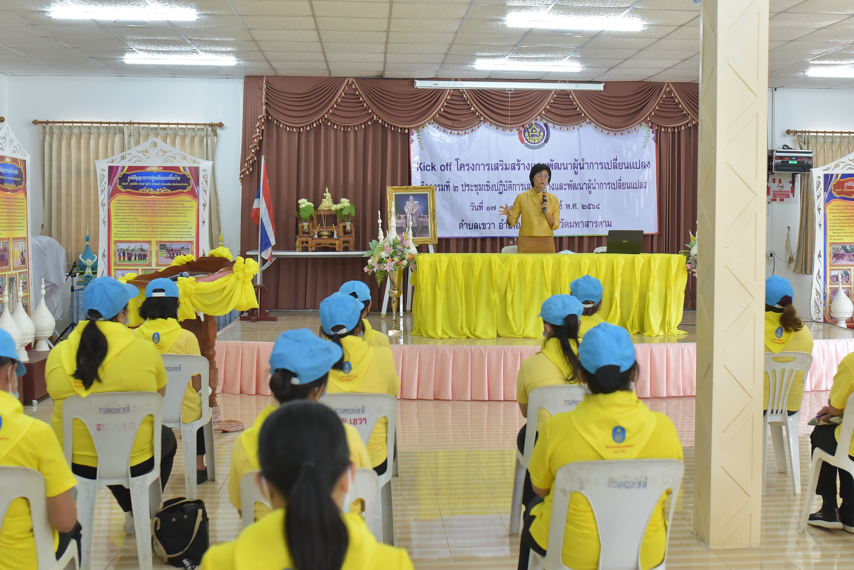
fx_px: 1044
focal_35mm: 44
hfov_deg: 44.4
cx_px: 460
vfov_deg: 30.5
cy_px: 253
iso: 1600
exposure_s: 1/160
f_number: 2.8
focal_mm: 35
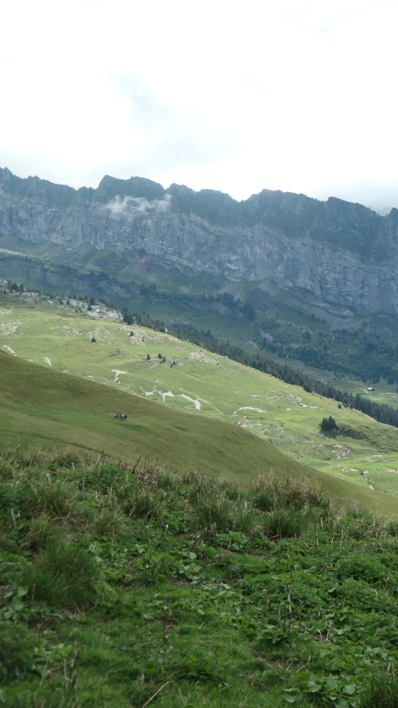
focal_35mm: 54
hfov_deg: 21.0
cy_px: 354
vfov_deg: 38.5
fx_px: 1014
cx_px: 449
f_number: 4.5
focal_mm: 12.5
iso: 200
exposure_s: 1/800
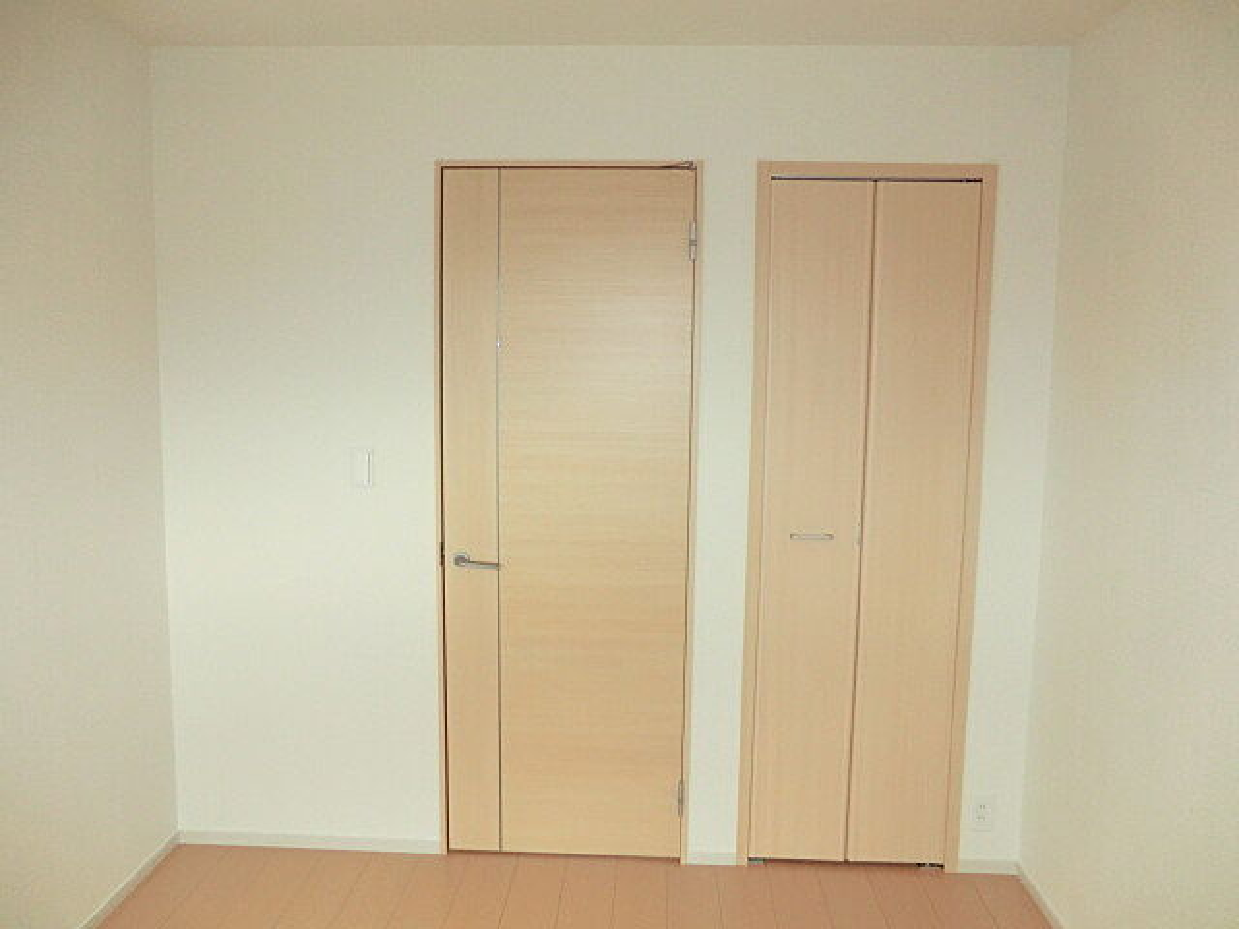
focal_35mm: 24
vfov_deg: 56.8
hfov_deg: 71.6
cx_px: 620
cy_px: 464
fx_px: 859
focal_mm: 4.3
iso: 320
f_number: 3.2
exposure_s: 1/60
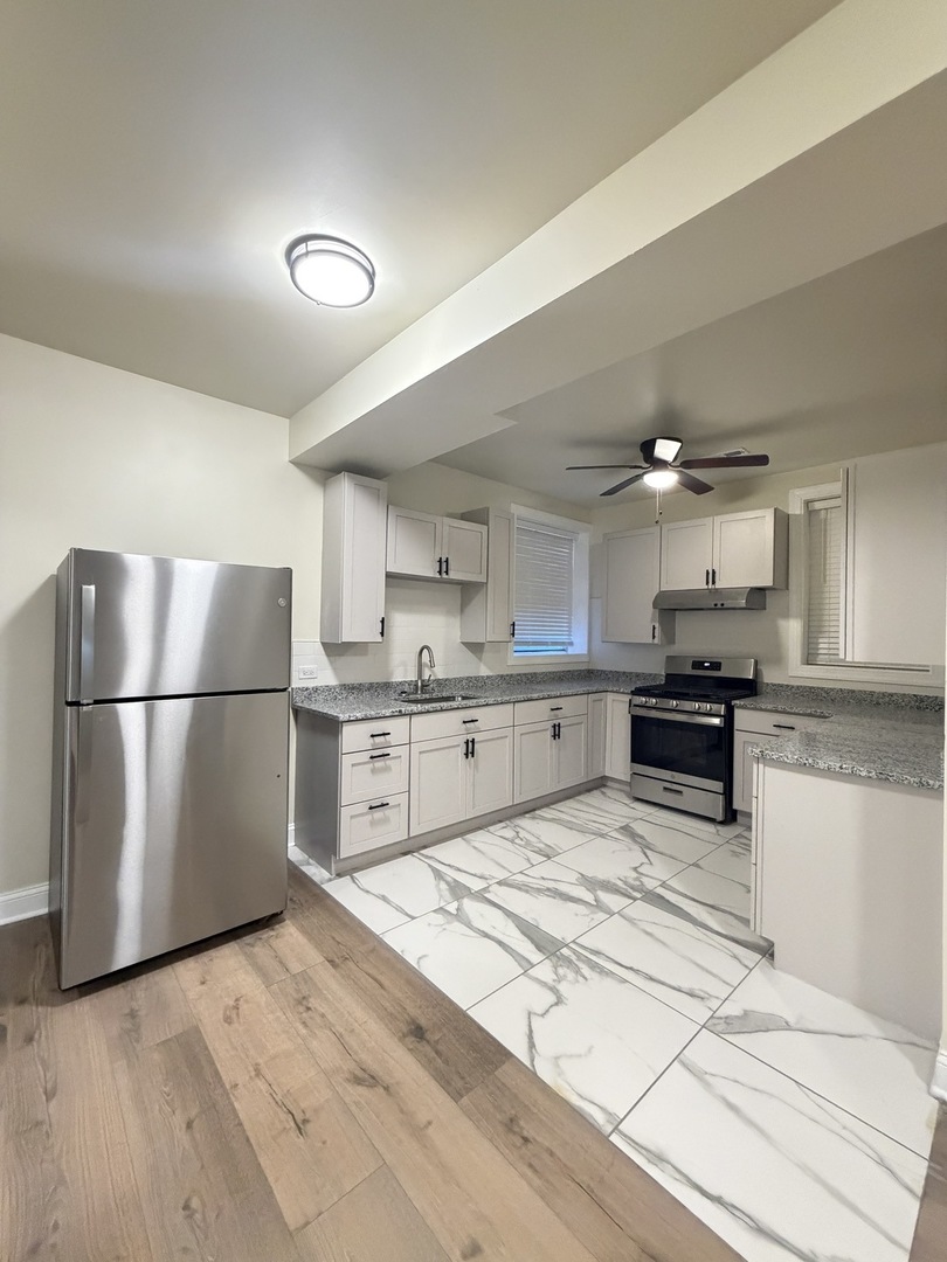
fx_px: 511
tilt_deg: +0.2
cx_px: 474
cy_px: 631
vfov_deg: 102.1
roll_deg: -1.5
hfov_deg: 85.7
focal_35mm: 14
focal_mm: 2.22
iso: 800
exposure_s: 1/60
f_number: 2.2
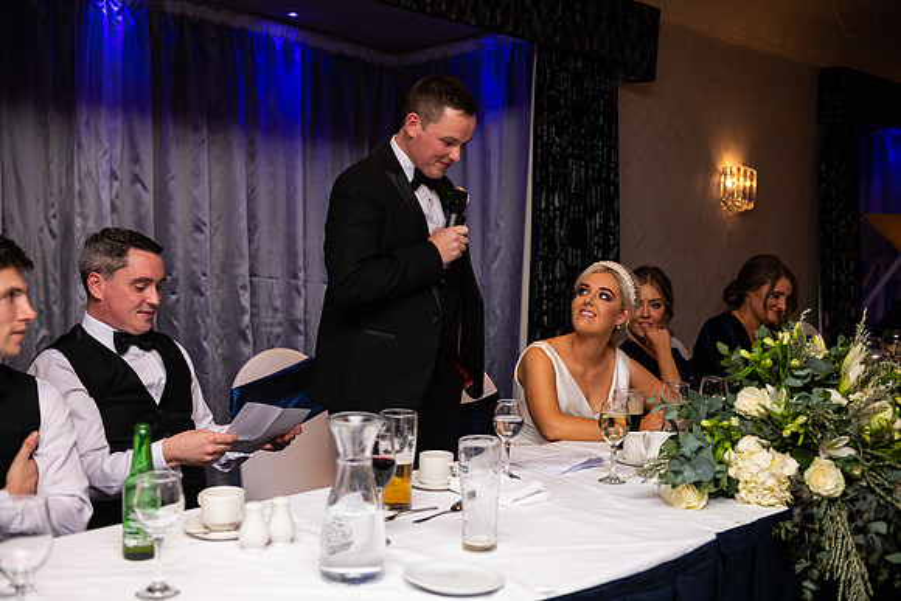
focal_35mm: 42
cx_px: 450
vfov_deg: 31.9
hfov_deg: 46.4
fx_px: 1051
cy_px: 300
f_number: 3.5
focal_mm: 42
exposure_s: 1/160
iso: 640
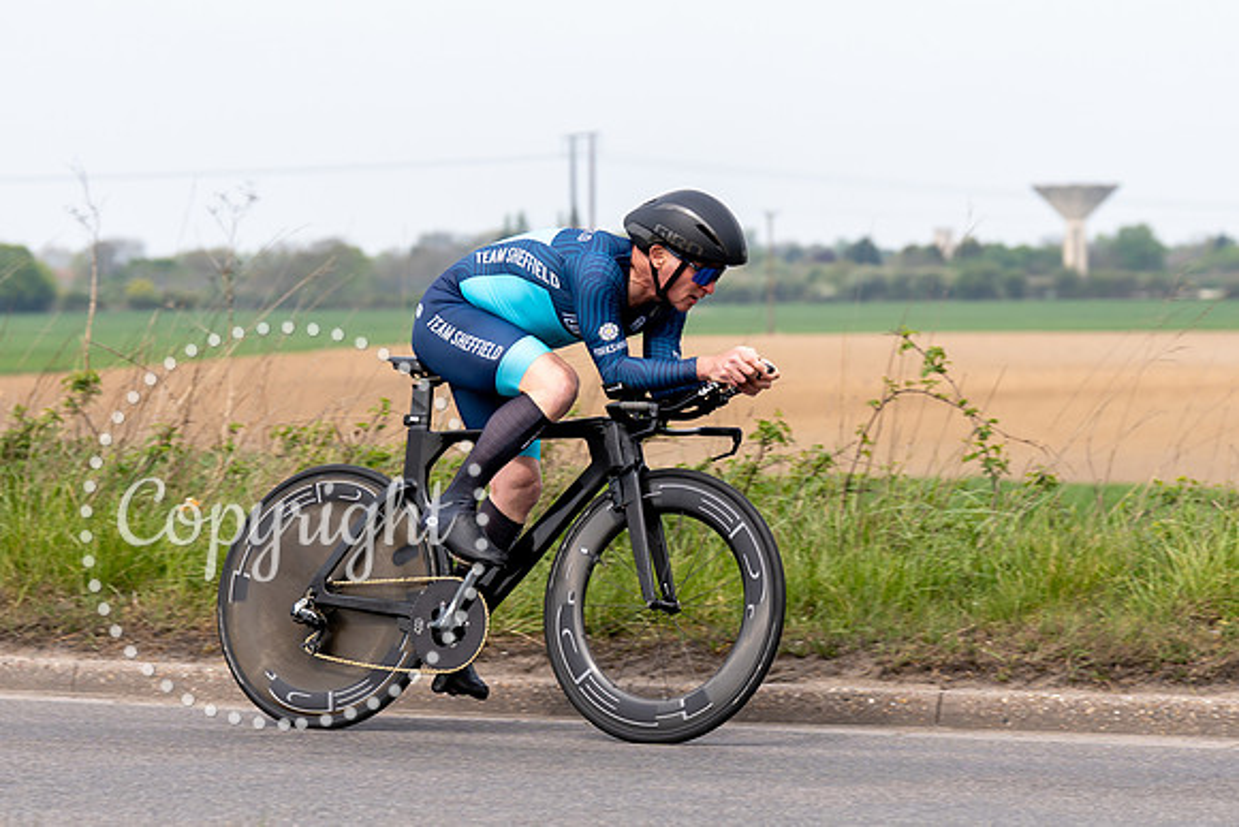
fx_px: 4982
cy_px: 285
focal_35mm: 145
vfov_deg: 9.5
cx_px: 613
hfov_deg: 14.2
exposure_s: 1/1000
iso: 125
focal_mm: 96
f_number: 4
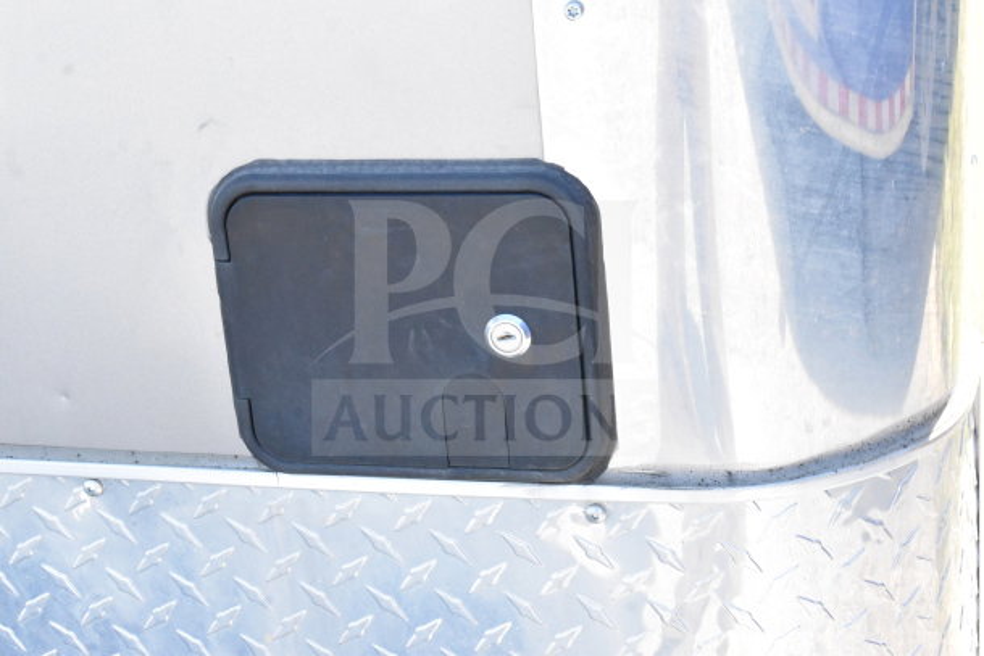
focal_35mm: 82
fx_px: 2255
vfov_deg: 16.6
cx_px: 492
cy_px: 328
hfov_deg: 24.6
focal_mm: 55
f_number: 13
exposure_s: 1/640
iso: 6400
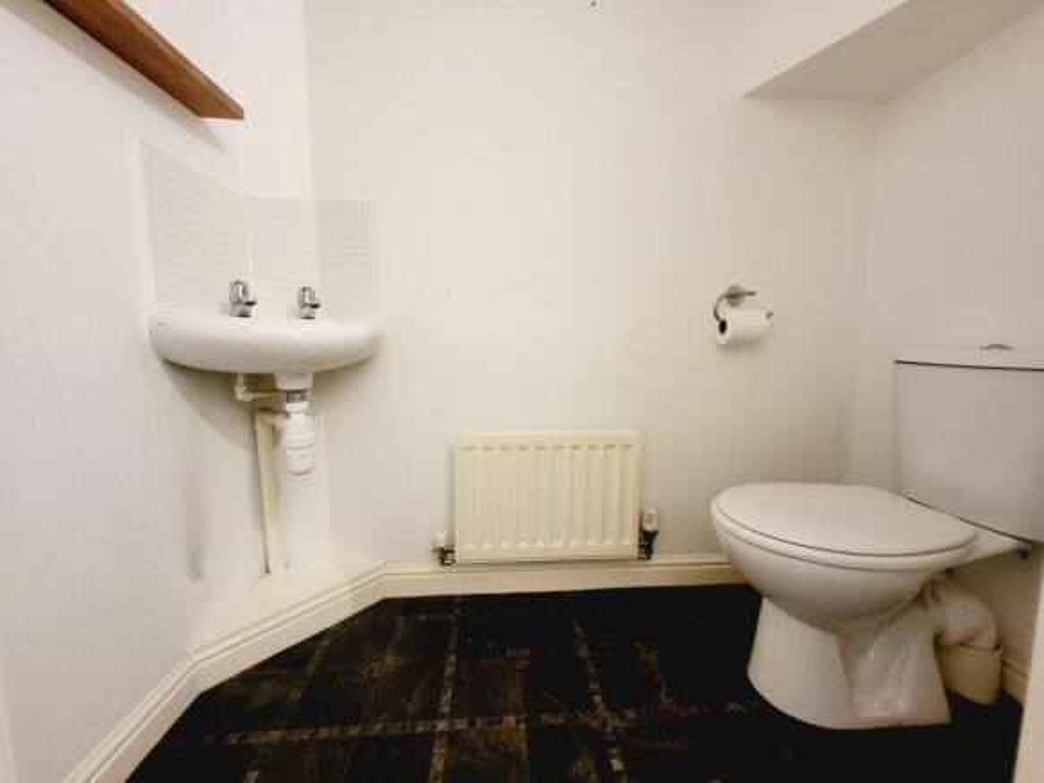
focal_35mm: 13
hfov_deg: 106.2
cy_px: 392
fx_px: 392
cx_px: 522
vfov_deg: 89.9
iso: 320
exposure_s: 1/33
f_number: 2.2
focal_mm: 1.74
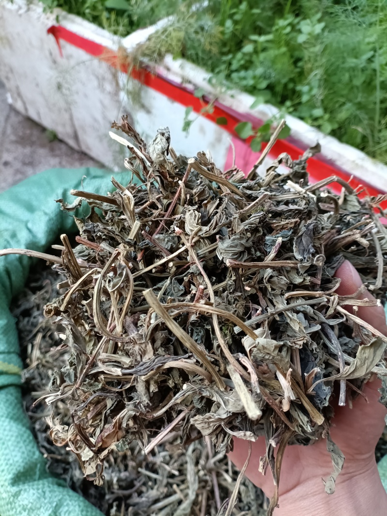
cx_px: 194
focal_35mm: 26
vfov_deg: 67.3
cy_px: 258
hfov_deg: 53.1
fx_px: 388
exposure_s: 1/50
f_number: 1.8
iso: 316
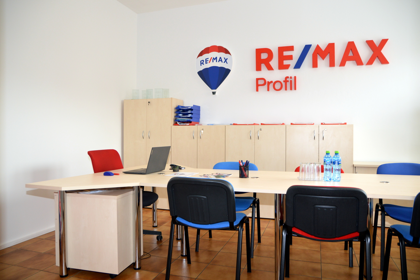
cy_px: 140
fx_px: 297
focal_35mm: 26
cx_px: 210
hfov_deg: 70.5
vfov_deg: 50.4
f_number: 2.8
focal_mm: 17
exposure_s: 1/200
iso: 360
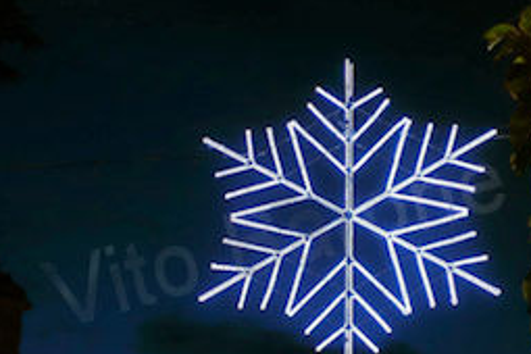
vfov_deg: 12.4
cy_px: 238
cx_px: 277
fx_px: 1622
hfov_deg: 18.6
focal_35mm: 110
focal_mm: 25.7
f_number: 2.8
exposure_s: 1/50
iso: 800
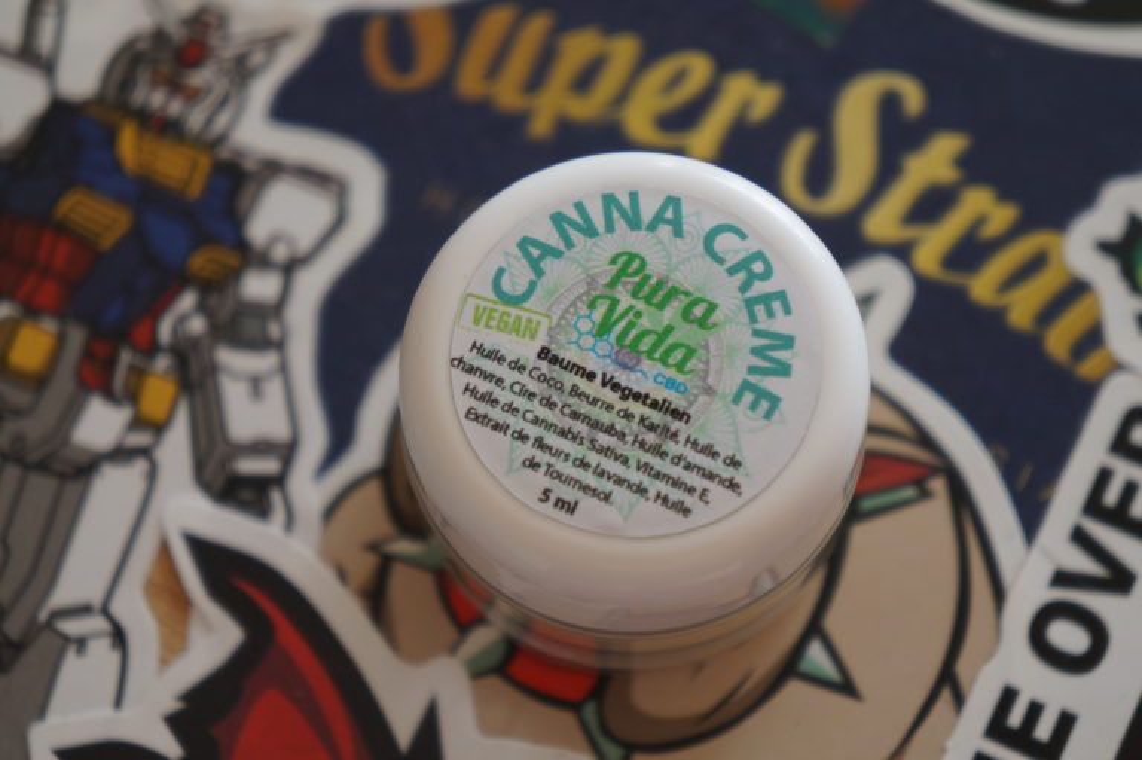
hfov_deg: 24.6
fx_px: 2615
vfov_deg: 16.5
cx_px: 571
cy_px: 380
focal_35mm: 82
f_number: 5.6
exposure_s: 1/160
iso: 400
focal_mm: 55
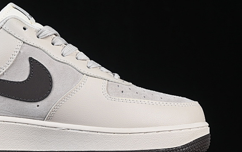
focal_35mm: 145
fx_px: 957
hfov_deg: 14.3
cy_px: 67
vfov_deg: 9.0
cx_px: 48
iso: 160
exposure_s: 1/80
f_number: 8
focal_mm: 50
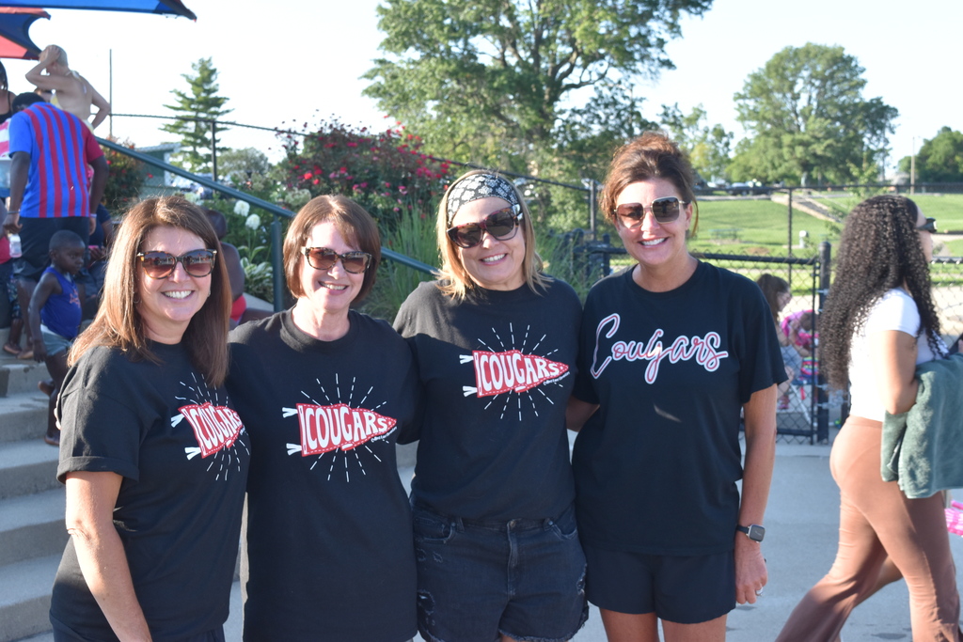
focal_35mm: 51
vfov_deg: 26.5
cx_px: 482
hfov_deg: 38.9
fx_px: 1364
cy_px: 321
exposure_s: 1/250
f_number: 8
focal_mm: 34
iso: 400
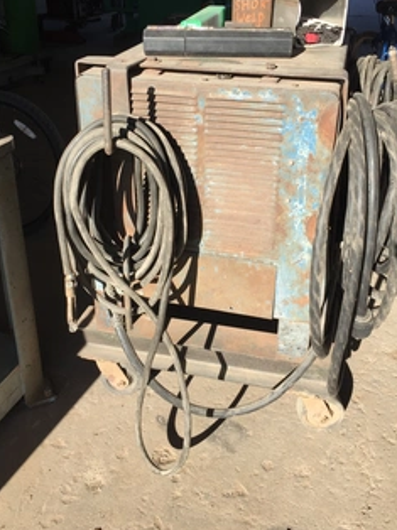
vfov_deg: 50.0
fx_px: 567
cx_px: 204
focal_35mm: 37
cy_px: 230
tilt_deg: -27.0
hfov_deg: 38.6
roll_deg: -2.4
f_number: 2.2
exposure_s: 1/842
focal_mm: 4.15
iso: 32
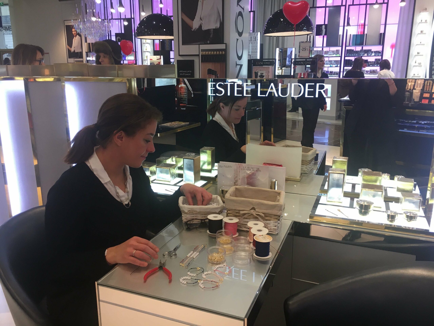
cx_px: 217
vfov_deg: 48.2
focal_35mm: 29
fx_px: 364
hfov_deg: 61.7
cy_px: 163
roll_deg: -0.3
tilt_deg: -15.3
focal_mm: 4.15
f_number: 2.2
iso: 32
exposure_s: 1/33
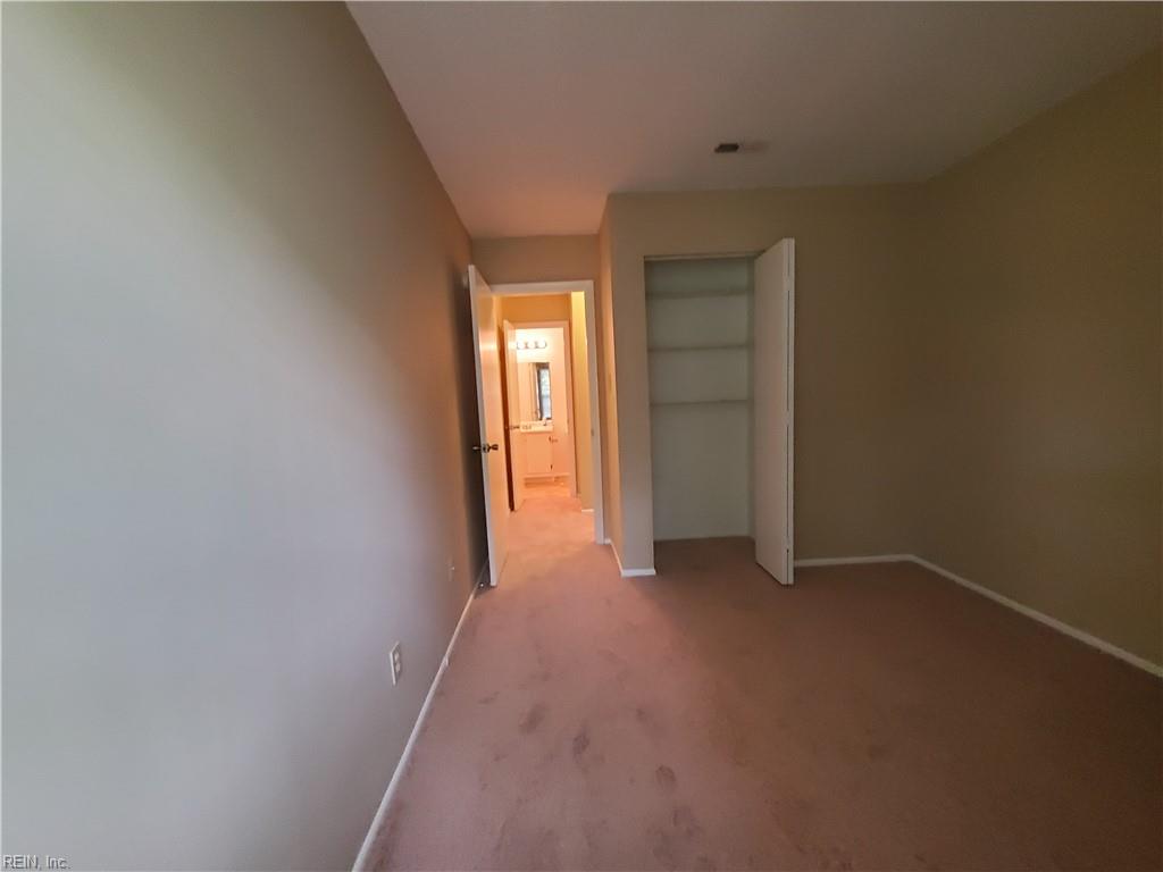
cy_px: 436
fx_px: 437
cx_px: 582
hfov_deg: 106.2
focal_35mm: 13
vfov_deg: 89.9
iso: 800
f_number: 2.2
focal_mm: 1.8
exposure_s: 1/24
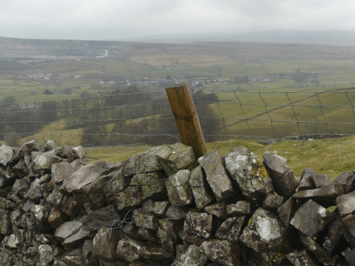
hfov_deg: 36.7
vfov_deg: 27.9
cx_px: 147
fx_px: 533
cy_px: 89
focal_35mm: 52
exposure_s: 1/125
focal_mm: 6
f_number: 4
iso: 100
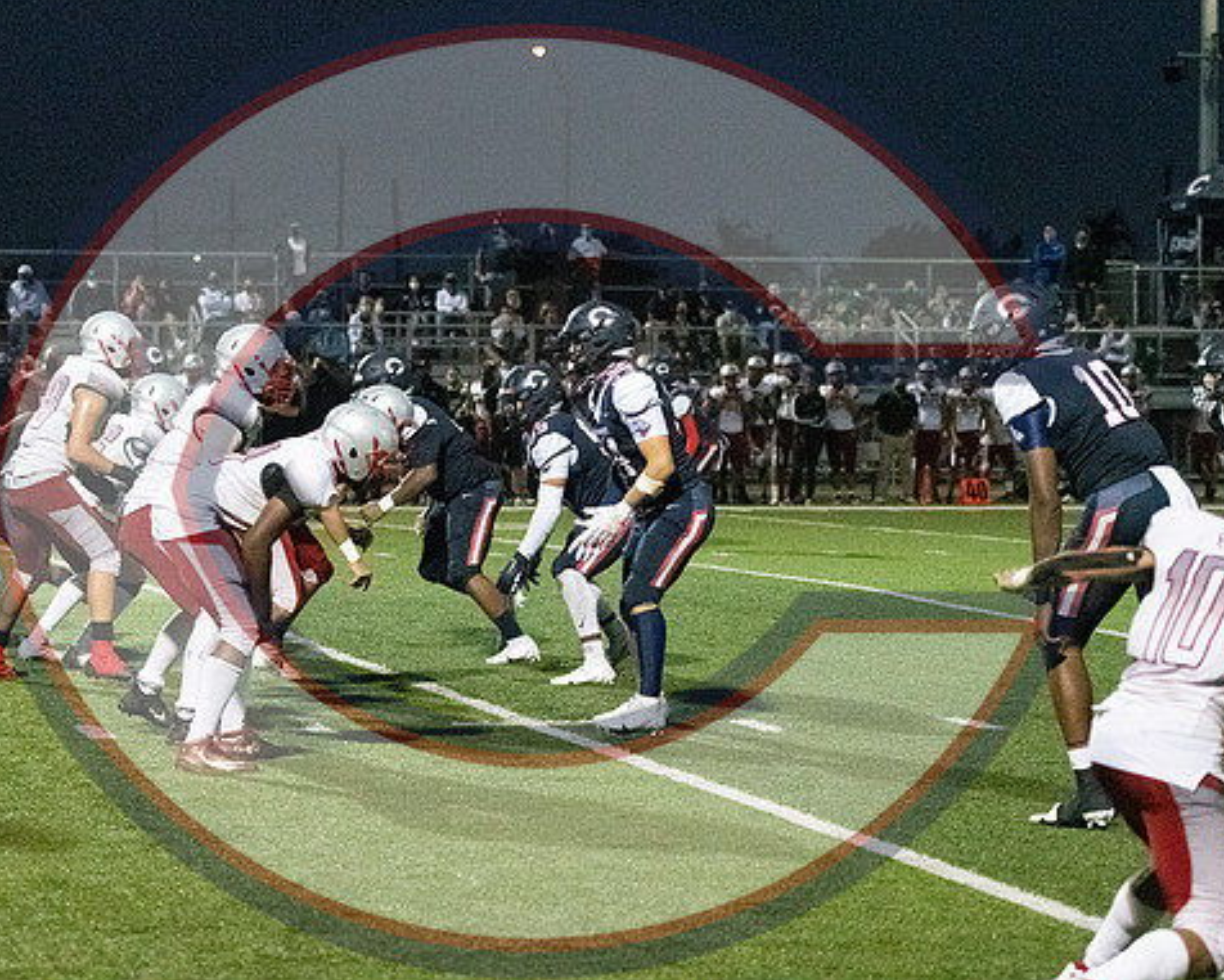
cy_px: 487
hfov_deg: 16.0
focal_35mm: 120
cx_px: 522
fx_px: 4348
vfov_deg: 12.9
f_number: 2.8
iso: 36000
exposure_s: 1/3200
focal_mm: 70
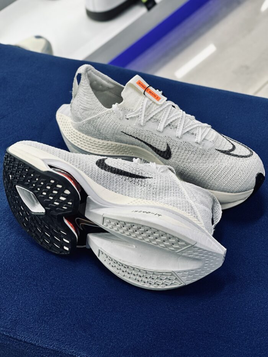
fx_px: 795
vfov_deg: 25.3
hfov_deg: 19.1
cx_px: 134
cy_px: 178
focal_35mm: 77
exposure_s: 1/100
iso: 100
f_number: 2.8
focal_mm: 9
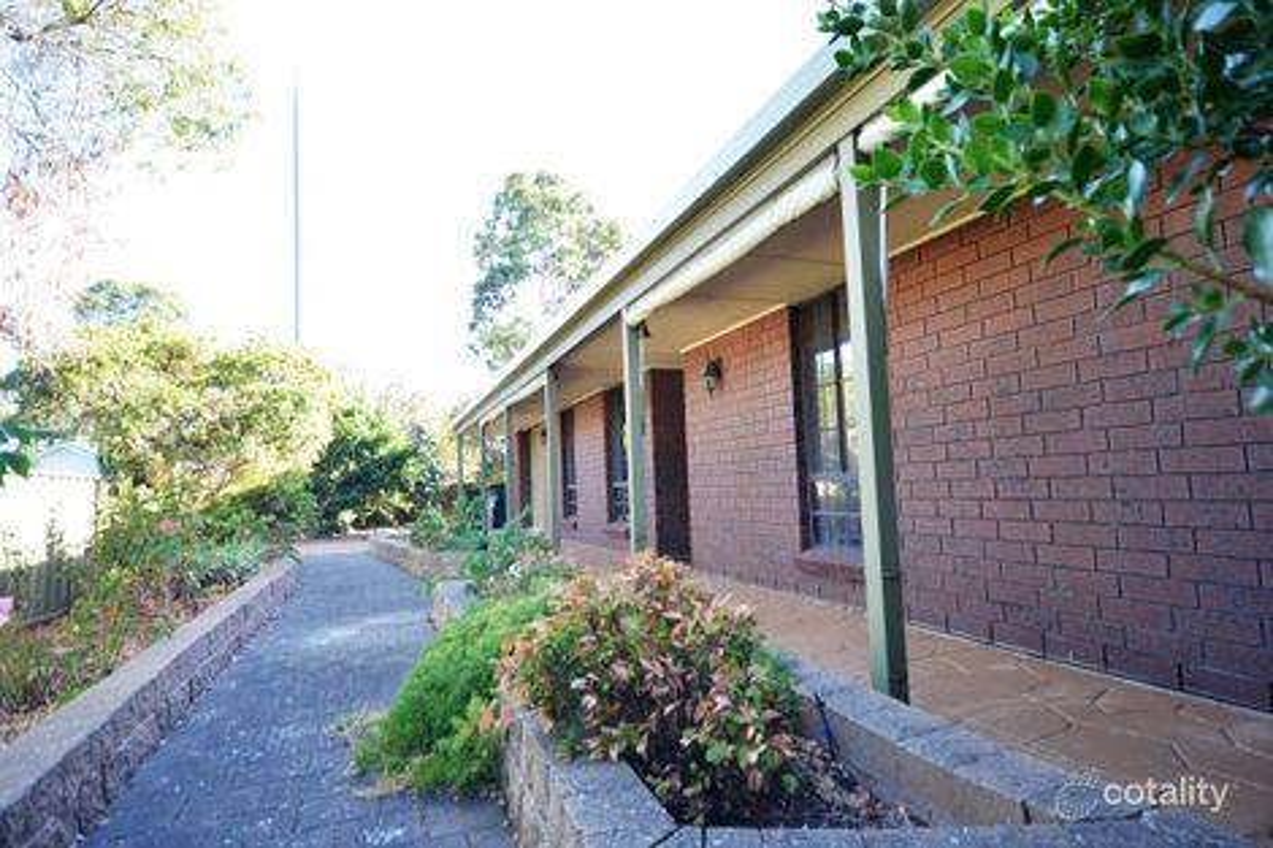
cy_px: 424
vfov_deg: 59.5
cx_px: 636
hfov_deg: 81.2
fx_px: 742
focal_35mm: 21
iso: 100
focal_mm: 14
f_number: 4.8
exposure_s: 1/40
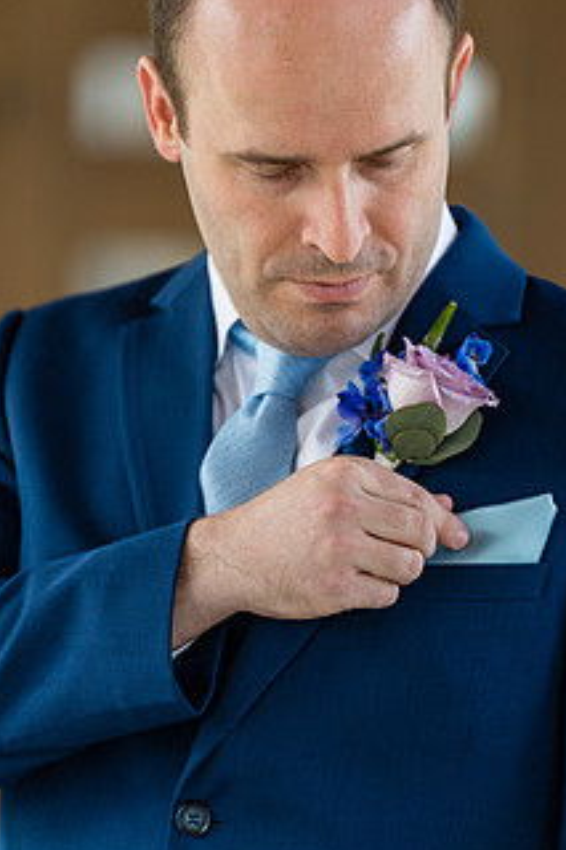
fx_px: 5713
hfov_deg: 5.7
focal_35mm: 242
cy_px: 335
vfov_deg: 8.5
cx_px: 377
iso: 320
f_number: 2.8
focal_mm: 172
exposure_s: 1/640
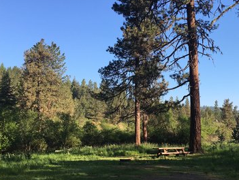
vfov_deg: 32.9
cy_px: 104
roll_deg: +0.0
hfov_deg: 42.2
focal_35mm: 44
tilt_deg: +5.5
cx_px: 164
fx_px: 304
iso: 25
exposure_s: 1/651
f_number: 2.2
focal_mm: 4.15
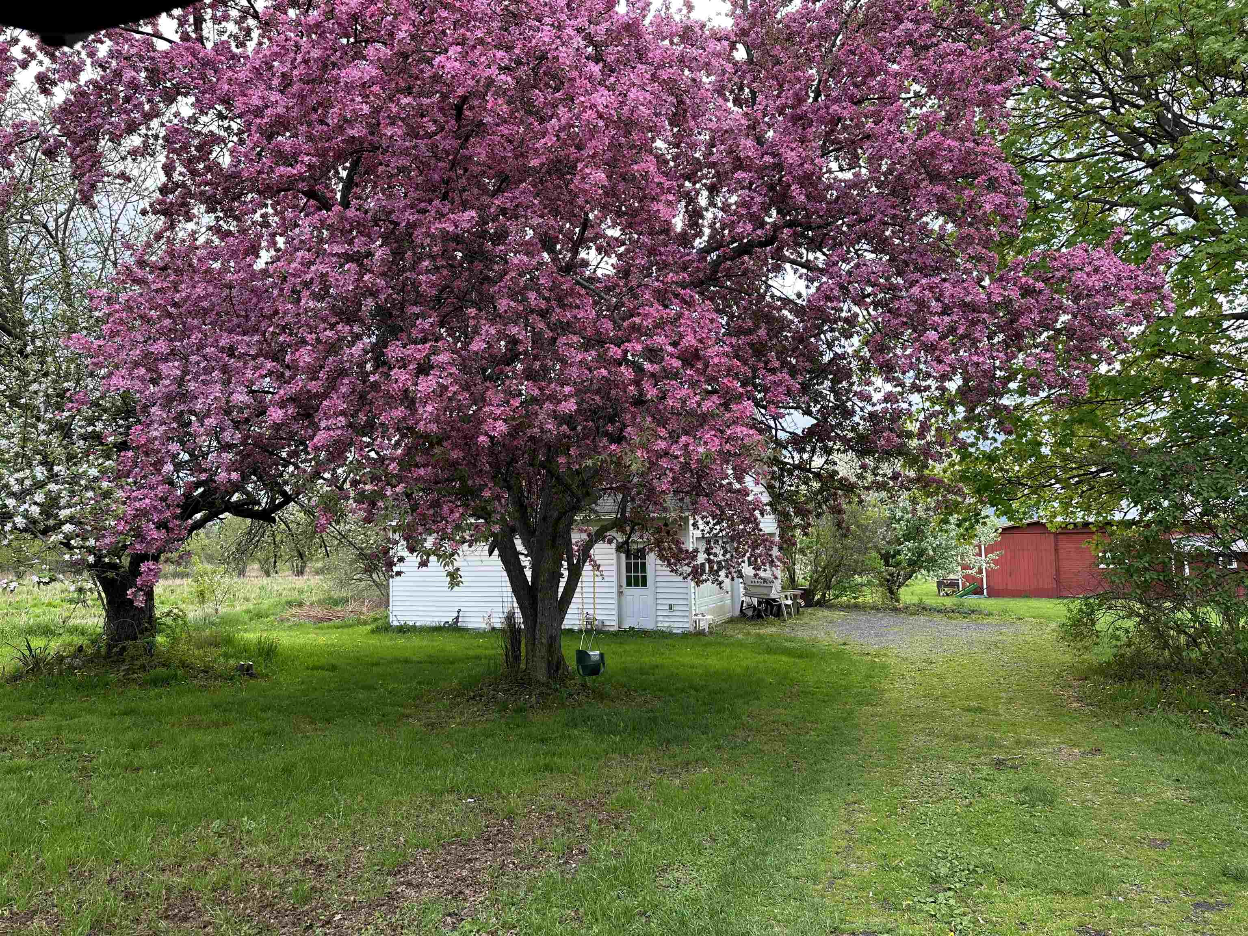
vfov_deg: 56.8
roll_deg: +2.2
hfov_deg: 71.6
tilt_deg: +3.9
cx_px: 624
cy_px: 468
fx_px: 865
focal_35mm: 24
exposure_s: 1/121
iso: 64
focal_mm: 6.86
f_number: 1.78
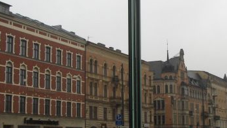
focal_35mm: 76
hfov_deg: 27.5
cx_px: 168
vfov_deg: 15.9
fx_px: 457
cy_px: 71
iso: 100
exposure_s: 1/226
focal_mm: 6.4
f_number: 4.5
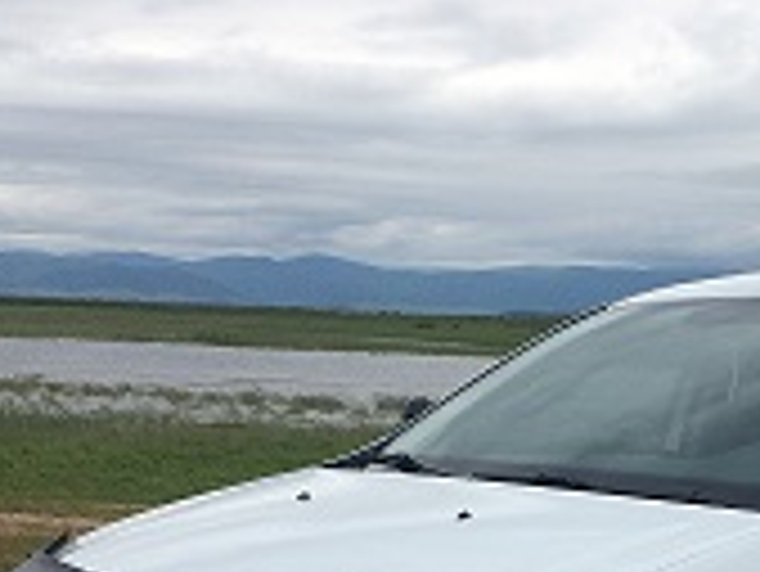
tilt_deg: -12.4
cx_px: 675
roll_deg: -2.0
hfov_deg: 26.9
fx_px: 1538
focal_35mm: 70
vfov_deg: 20.2
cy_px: 608
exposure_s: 1/1520
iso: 32
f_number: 2.2
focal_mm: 4.15
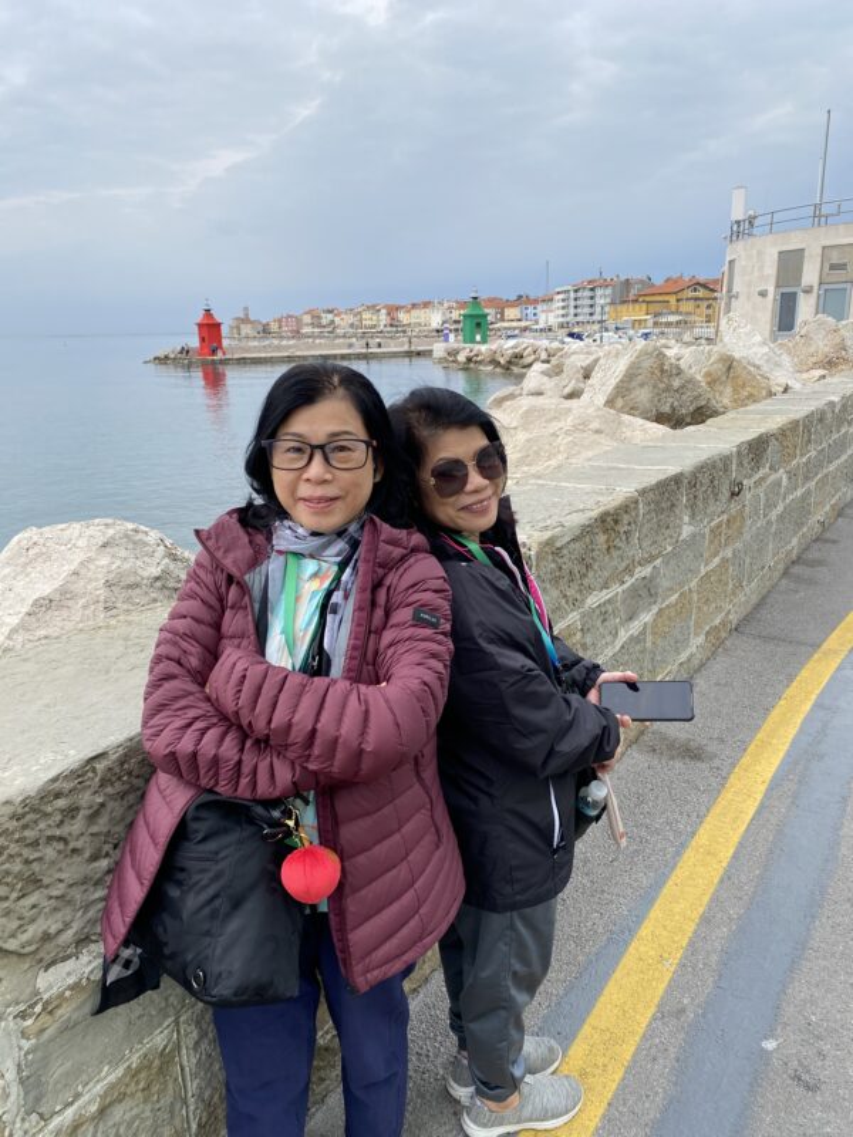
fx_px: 854
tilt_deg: -14.7
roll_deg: +2.4
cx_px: 426
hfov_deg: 53.1
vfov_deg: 67.3
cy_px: 568
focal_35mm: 26
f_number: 1.8
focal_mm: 4.25
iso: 32
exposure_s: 1/1053
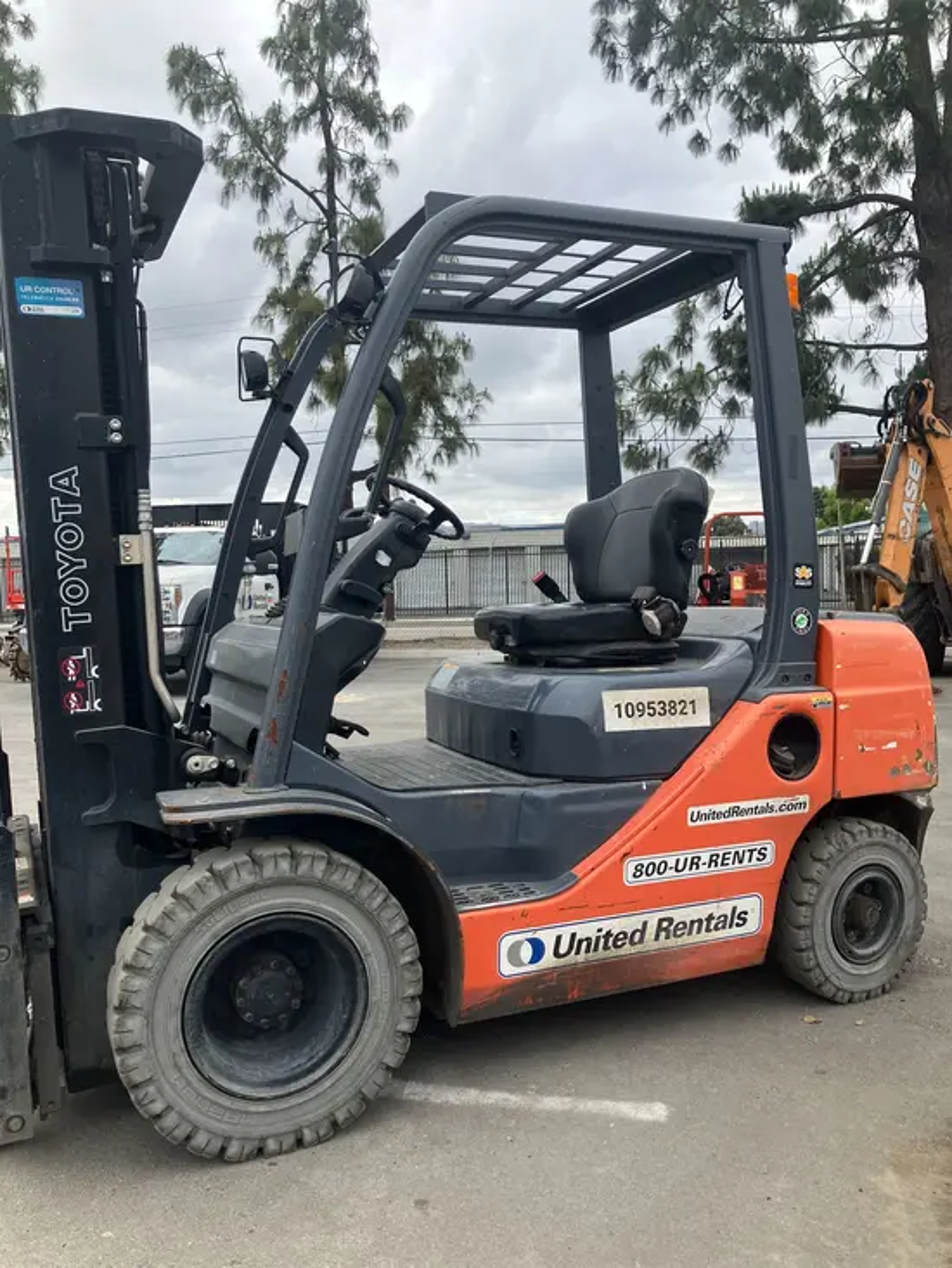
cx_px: 476
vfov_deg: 63.4
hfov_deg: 49.8
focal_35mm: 28
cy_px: 634
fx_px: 1026
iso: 32
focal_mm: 3.99
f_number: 1.8
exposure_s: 1/592
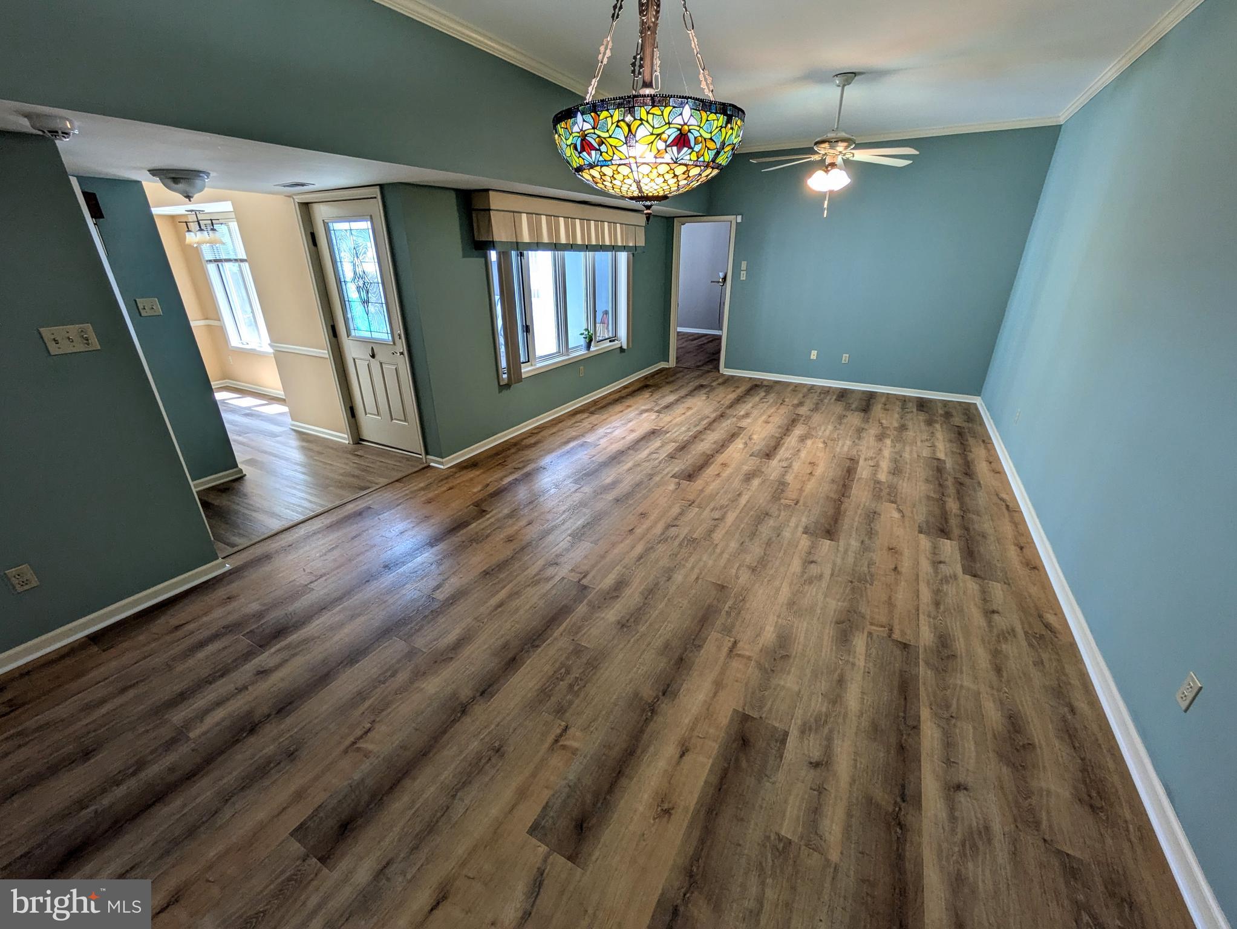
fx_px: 501
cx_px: 618
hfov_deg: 102.0
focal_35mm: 14
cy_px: 464
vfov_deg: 85.7
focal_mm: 1.83
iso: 65
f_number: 2.2
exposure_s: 1/60
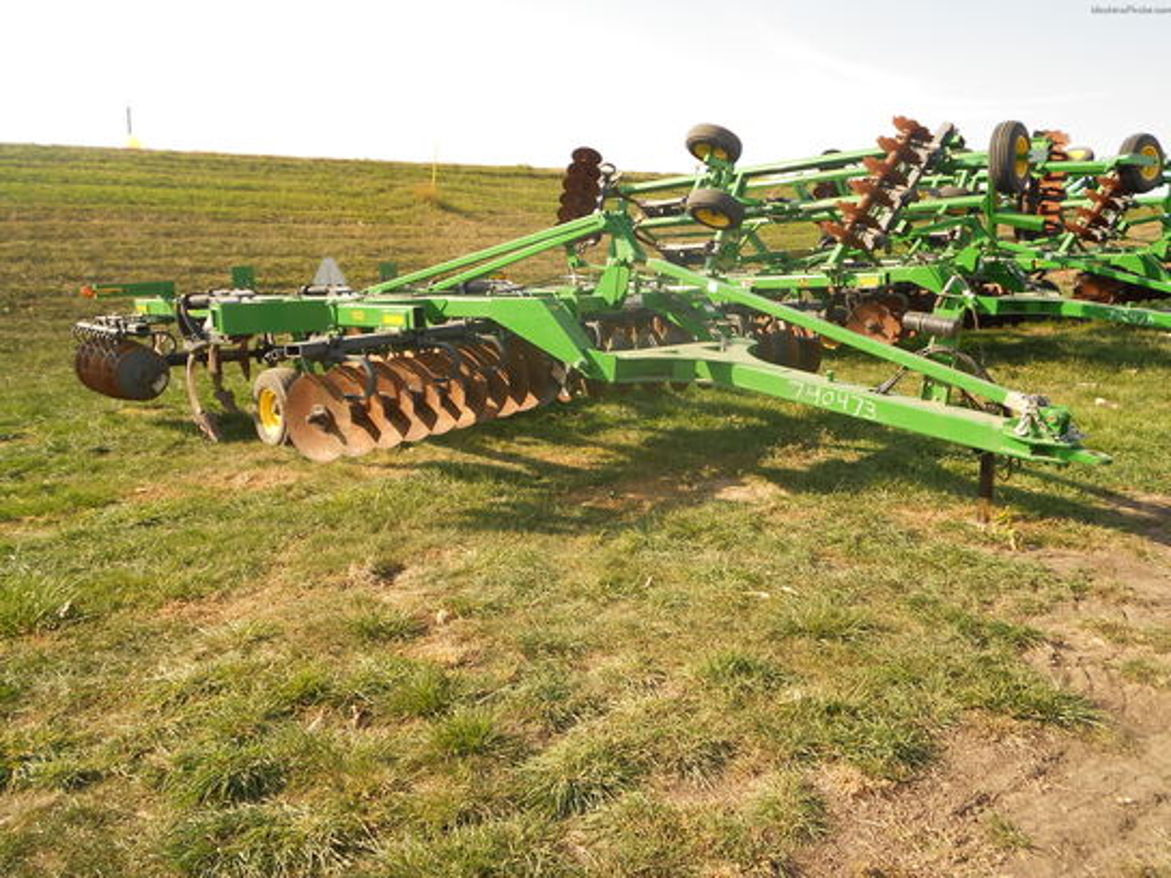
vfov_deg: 48.2
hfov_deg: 61.7
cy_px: 439
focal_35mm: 29
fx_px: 981
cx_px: 586
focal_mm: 5.1
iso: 80
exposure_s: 1/320
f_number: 3.4
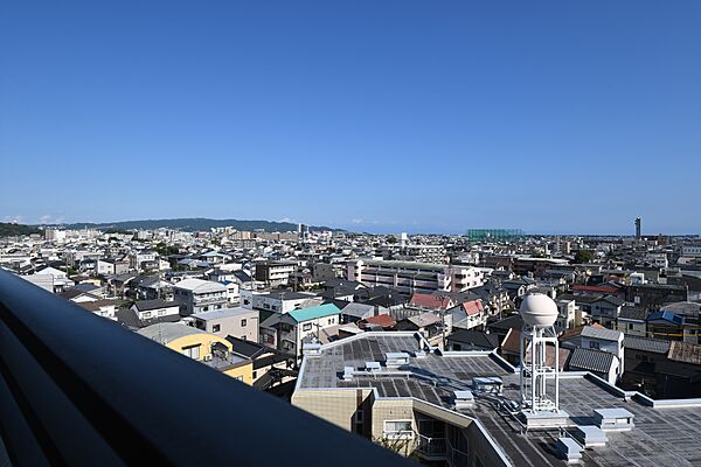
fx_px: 370
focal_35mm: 19
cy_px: 234
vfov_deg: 64.6
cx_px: 350
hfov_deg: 86.9
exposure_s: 1/320
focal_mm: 13
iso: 100
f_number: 9
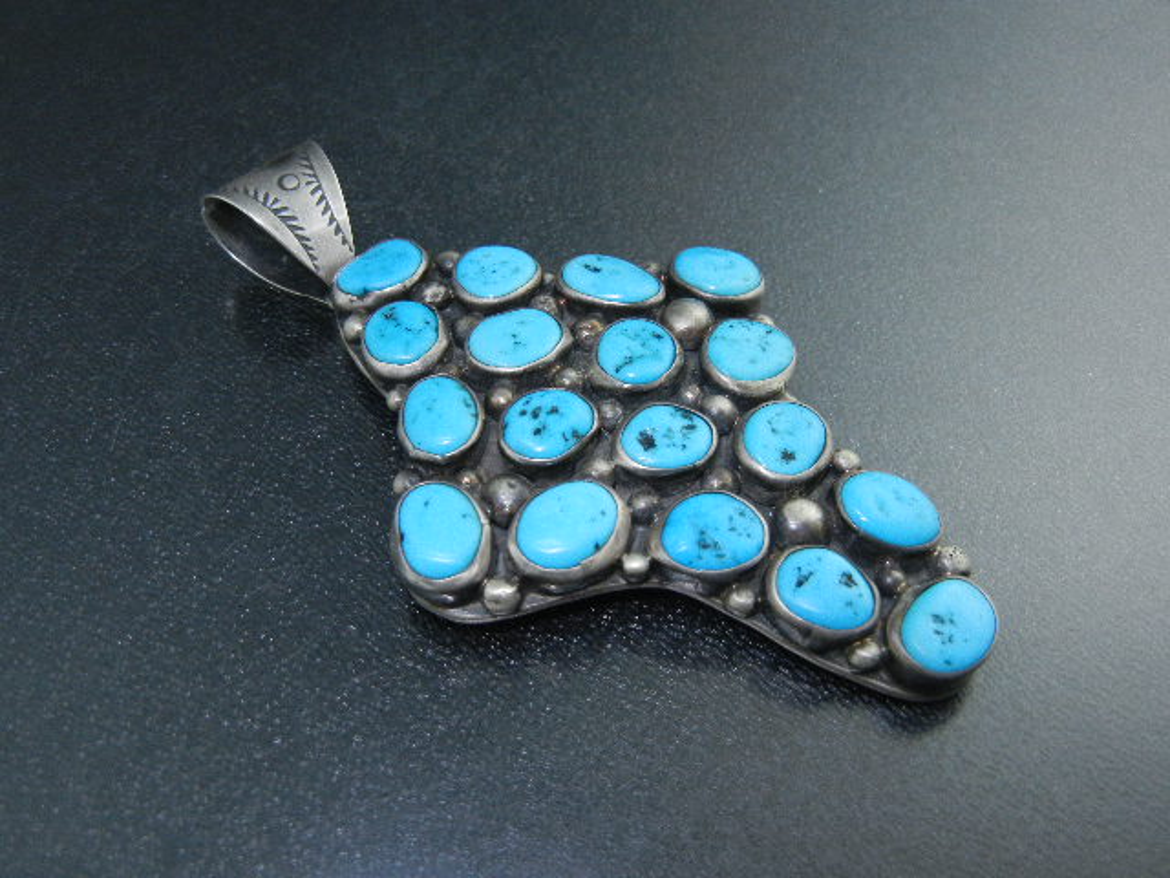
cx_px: 585
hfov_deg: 47.9
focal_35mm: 39
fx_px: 1318
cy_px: 439
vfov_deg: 36.8
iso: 594
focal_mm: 7.1
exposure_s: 1/30
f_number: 7.4
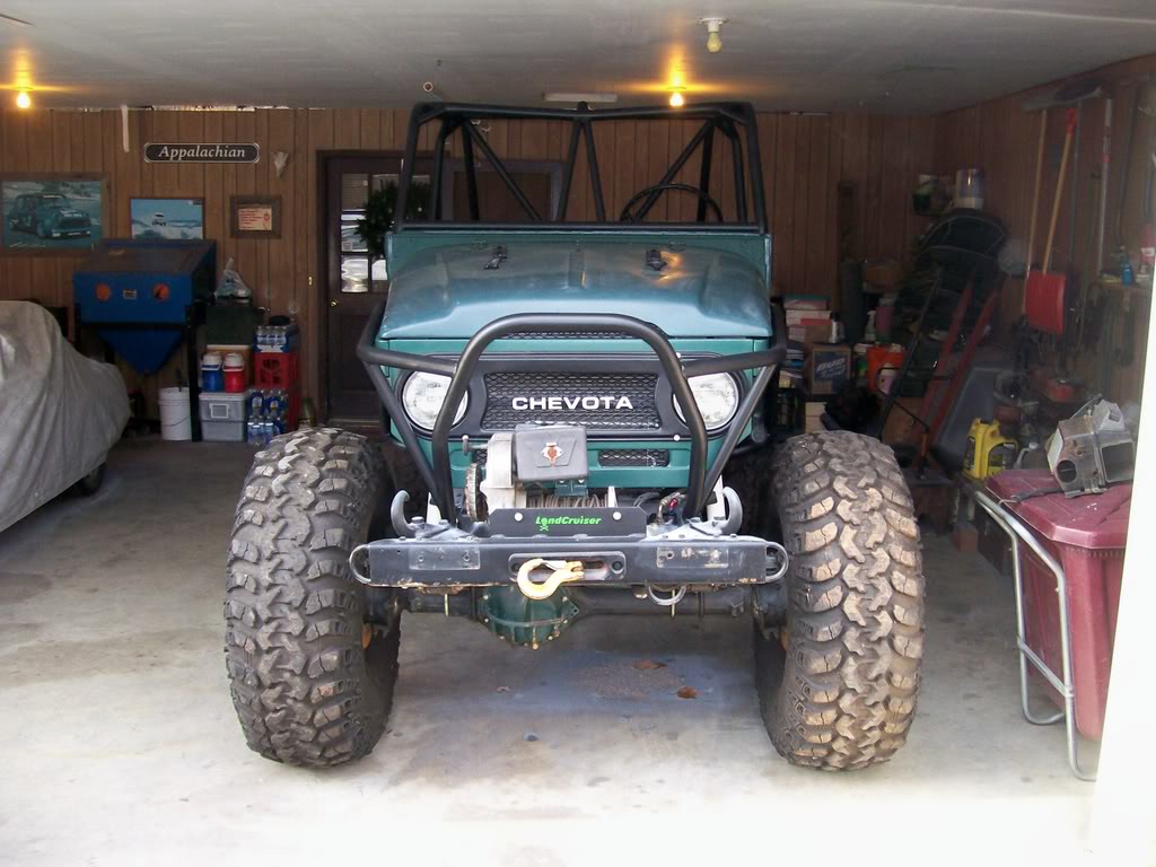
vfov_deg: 39.7
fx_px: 1202
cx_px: 578
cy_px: 434
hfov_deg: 51.4
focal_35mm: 36
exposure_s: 1/64
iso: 140
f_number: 2.7
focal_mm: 6
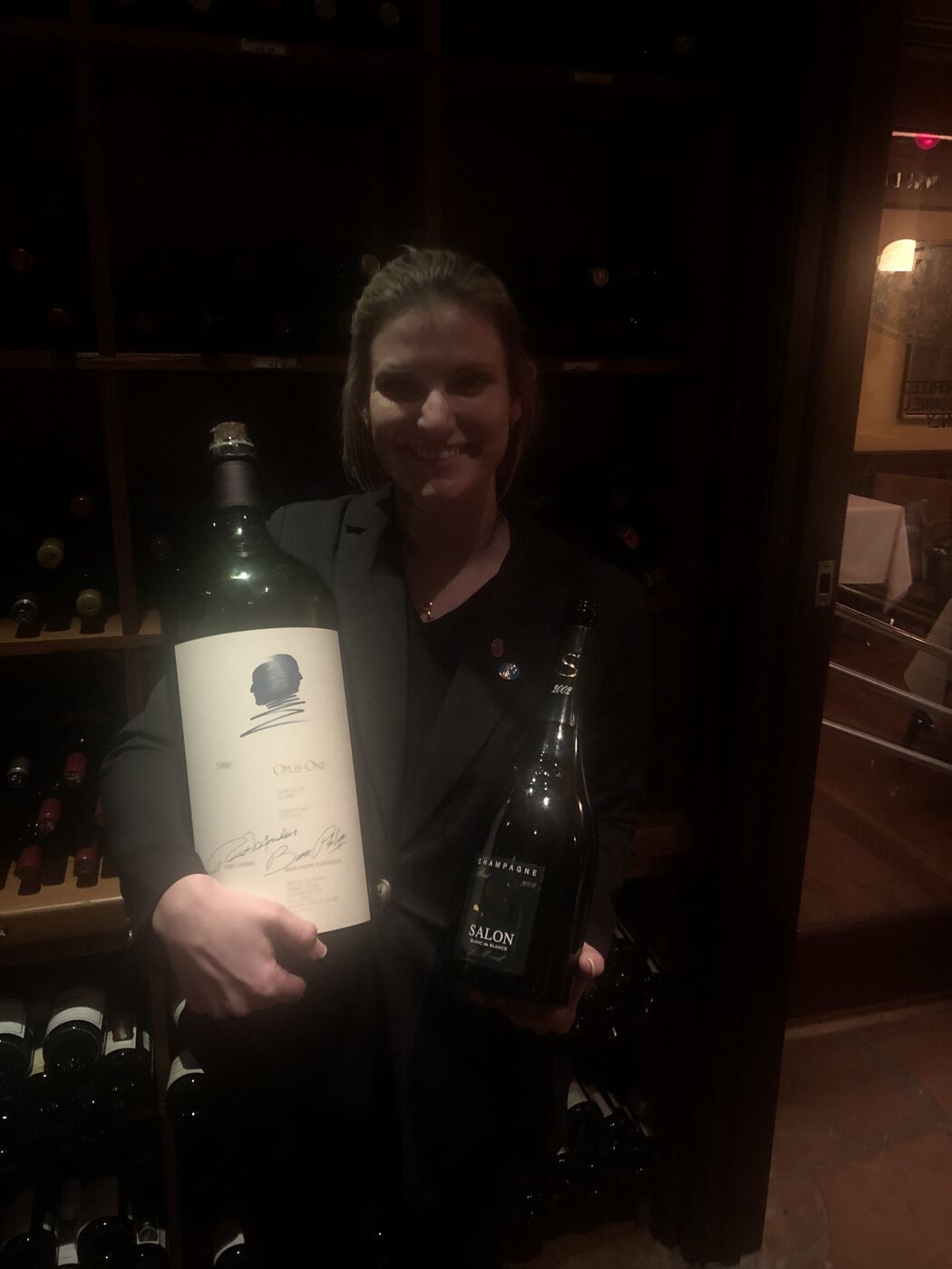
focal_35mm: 28
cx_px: 476
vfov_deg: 63.4
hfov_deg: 49.7
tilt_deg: -16.2
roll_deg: -1.5
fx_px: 1027
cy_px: 634
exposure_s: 1/4
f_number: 1.8
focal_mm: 4
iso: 100
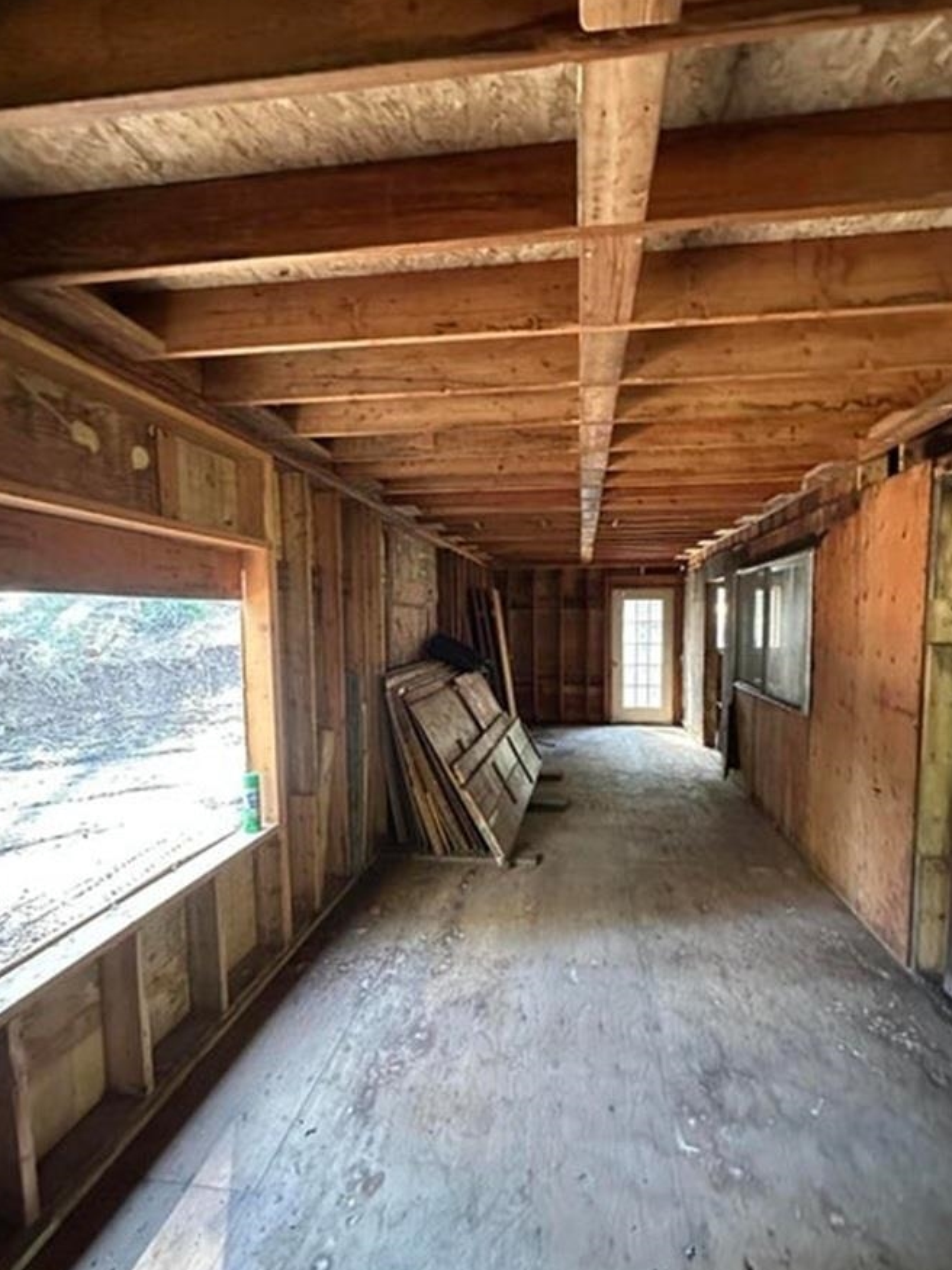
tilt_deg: -3.8
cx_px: 506
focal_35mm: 16
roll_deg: -0.6
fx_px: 587
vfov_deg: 94.5
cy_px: 659
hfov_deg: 78.0
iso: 1250
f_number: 2.2
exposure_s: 1/52
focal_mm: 2.22
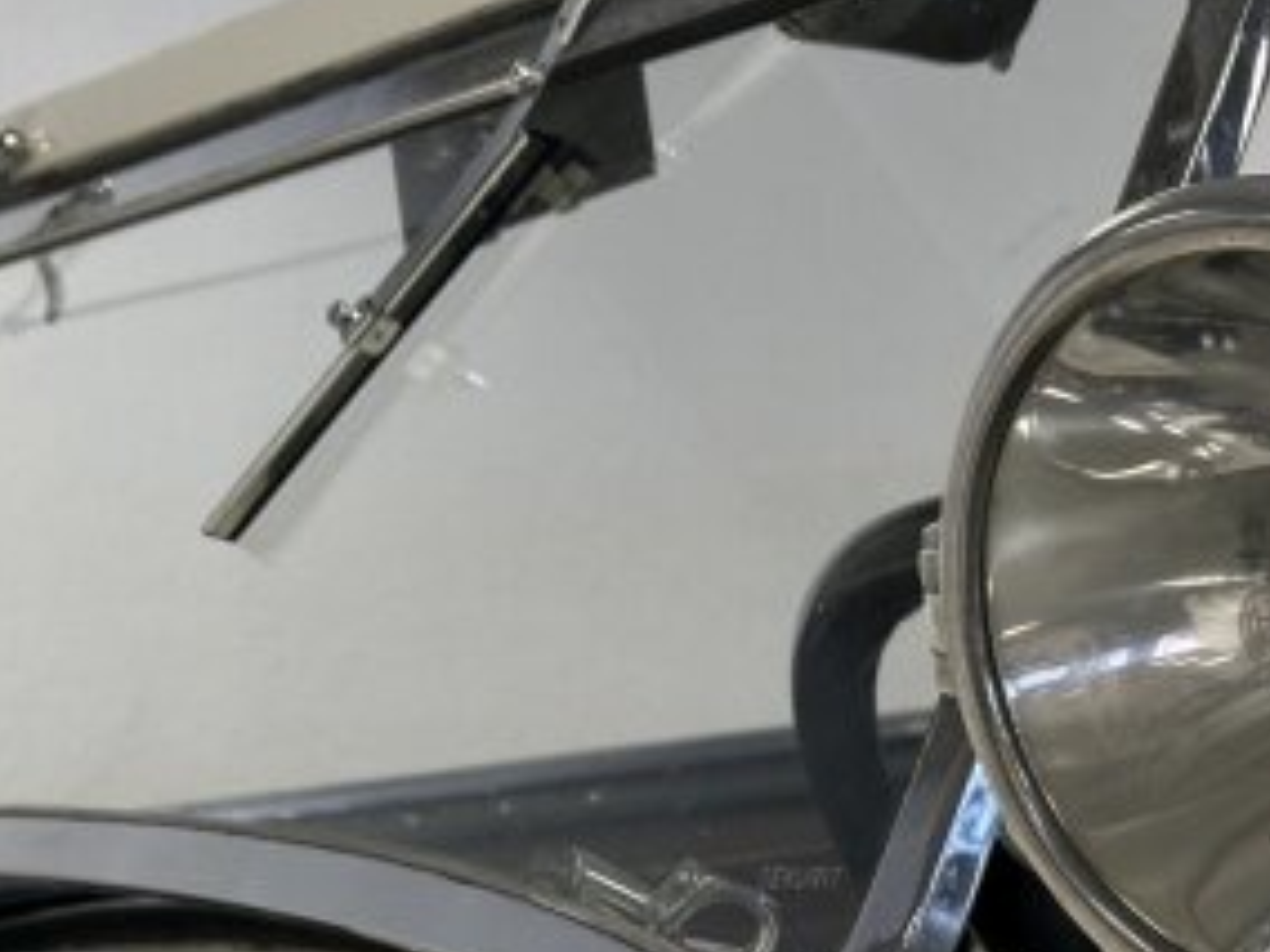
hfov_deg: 18.2
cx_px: 483
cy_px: 693
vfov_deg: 13.7
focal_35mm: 108
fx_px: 3962
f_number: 1.78
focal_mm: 6.86
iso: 50
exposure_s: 1/50
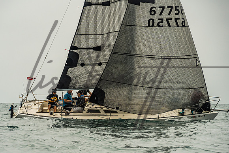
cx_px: 90
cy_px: 91
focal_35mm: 185
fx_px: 1178
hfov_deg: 11.1
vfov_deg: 7.4
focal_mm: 150
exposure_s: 1/2500
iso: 400
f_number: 6.3
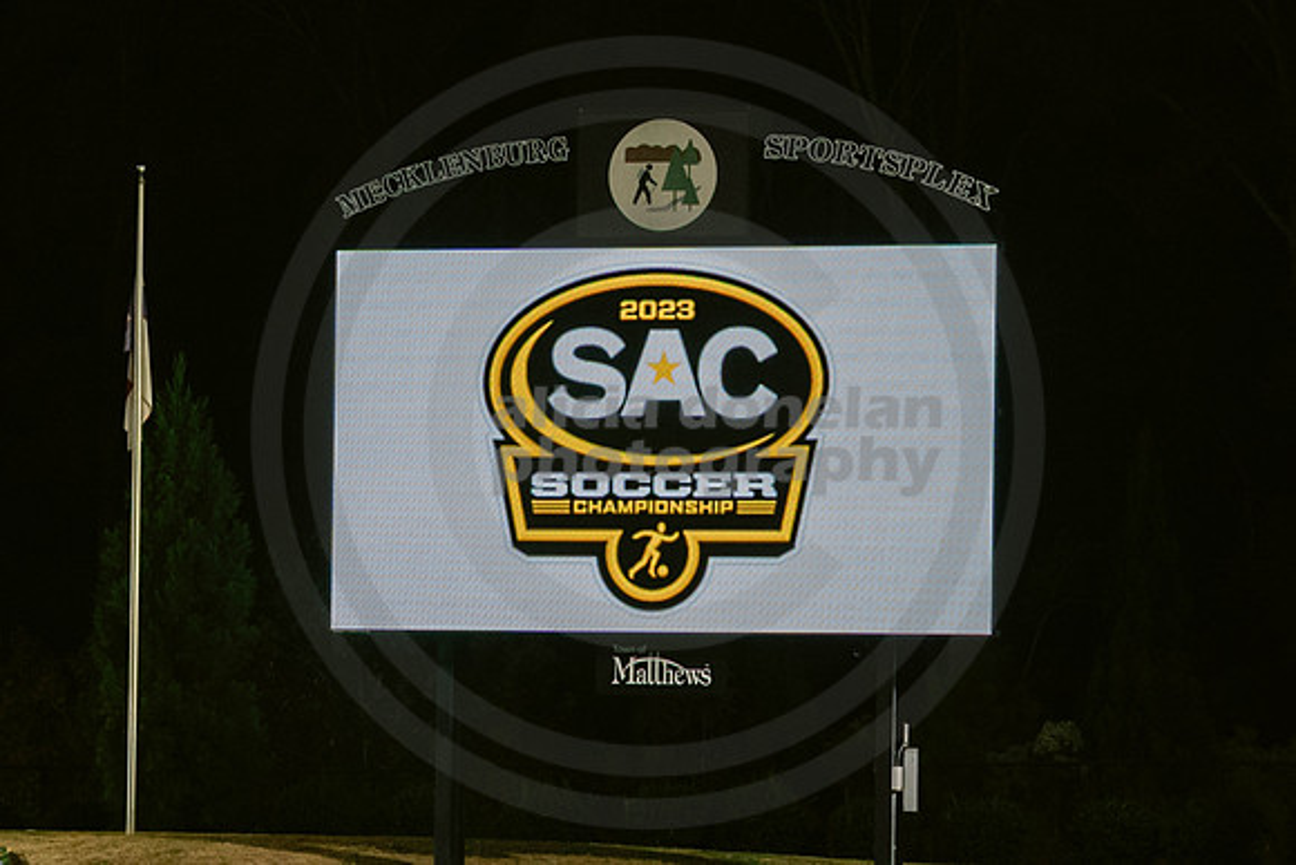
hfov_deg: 10.0
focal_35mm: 205
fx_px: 7372
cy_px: 606
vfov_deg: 6.7
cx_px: 463
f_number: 4
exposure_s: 1/160
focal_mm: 70
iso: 2000
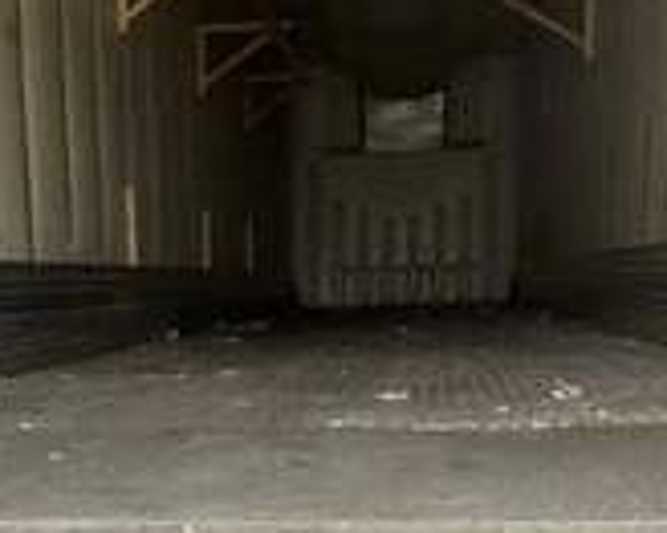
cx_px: 211
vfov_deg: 21.0
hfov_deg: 27.3
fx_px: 1361
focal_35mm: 69
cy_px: 594
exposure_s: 1/200
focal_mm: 3
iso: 20
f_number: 1.8
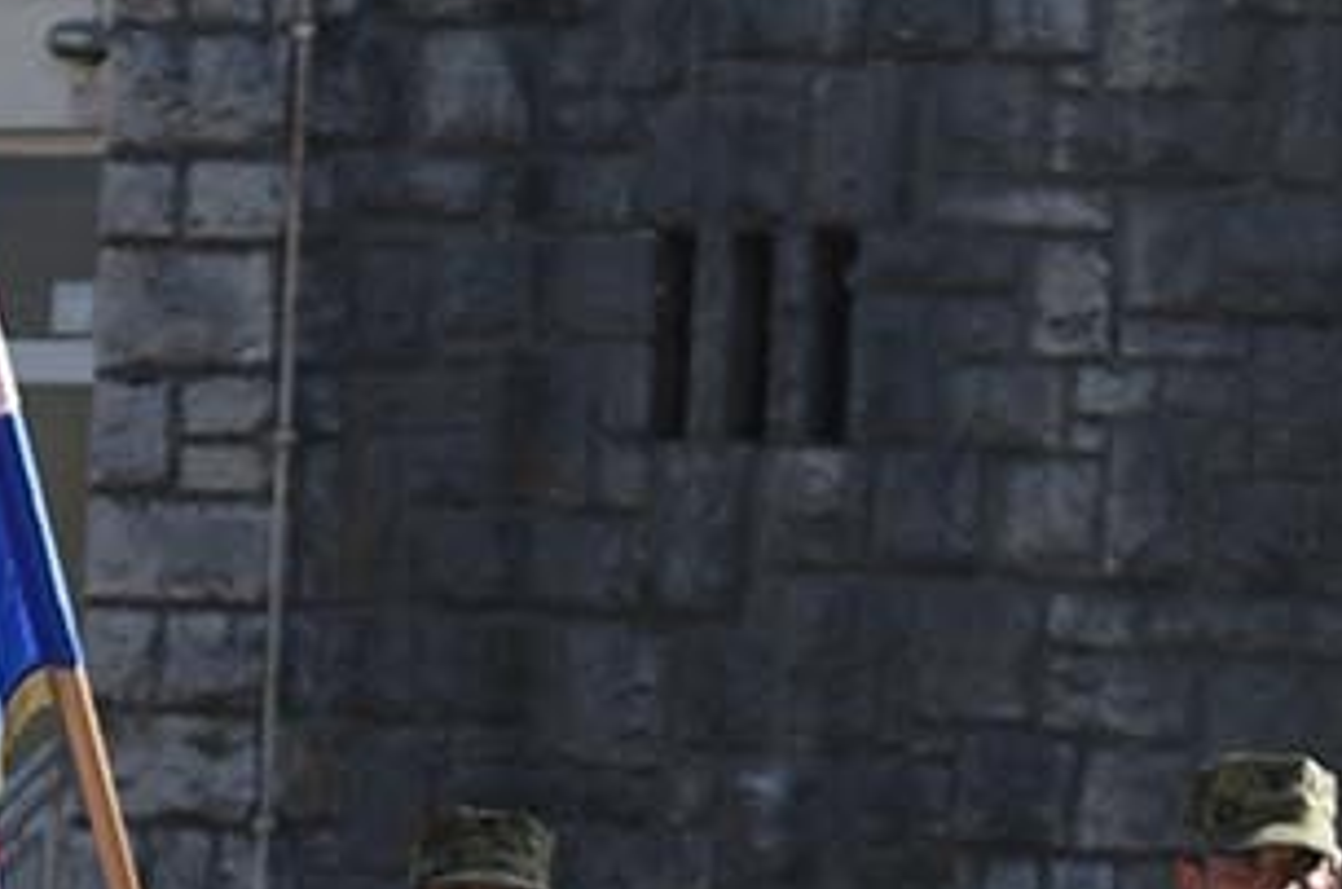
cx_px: 444
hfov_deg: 8.7
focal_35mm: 236
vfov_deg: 5.7
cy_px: 1694
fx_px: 8779
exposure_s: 1/1600
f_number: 2.8
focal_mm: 45
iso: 200
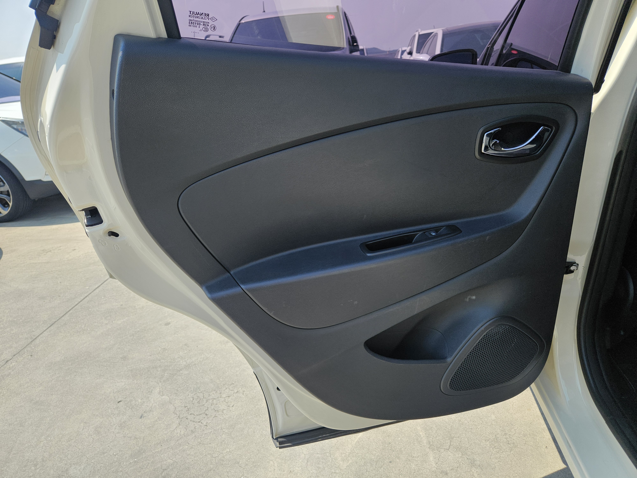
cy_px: 239
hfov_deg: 73.9
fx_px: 423
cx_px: 318
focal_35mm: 23
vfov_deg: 58.9
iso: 80
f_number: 1.8
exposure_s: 1/2000
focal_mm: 5.4
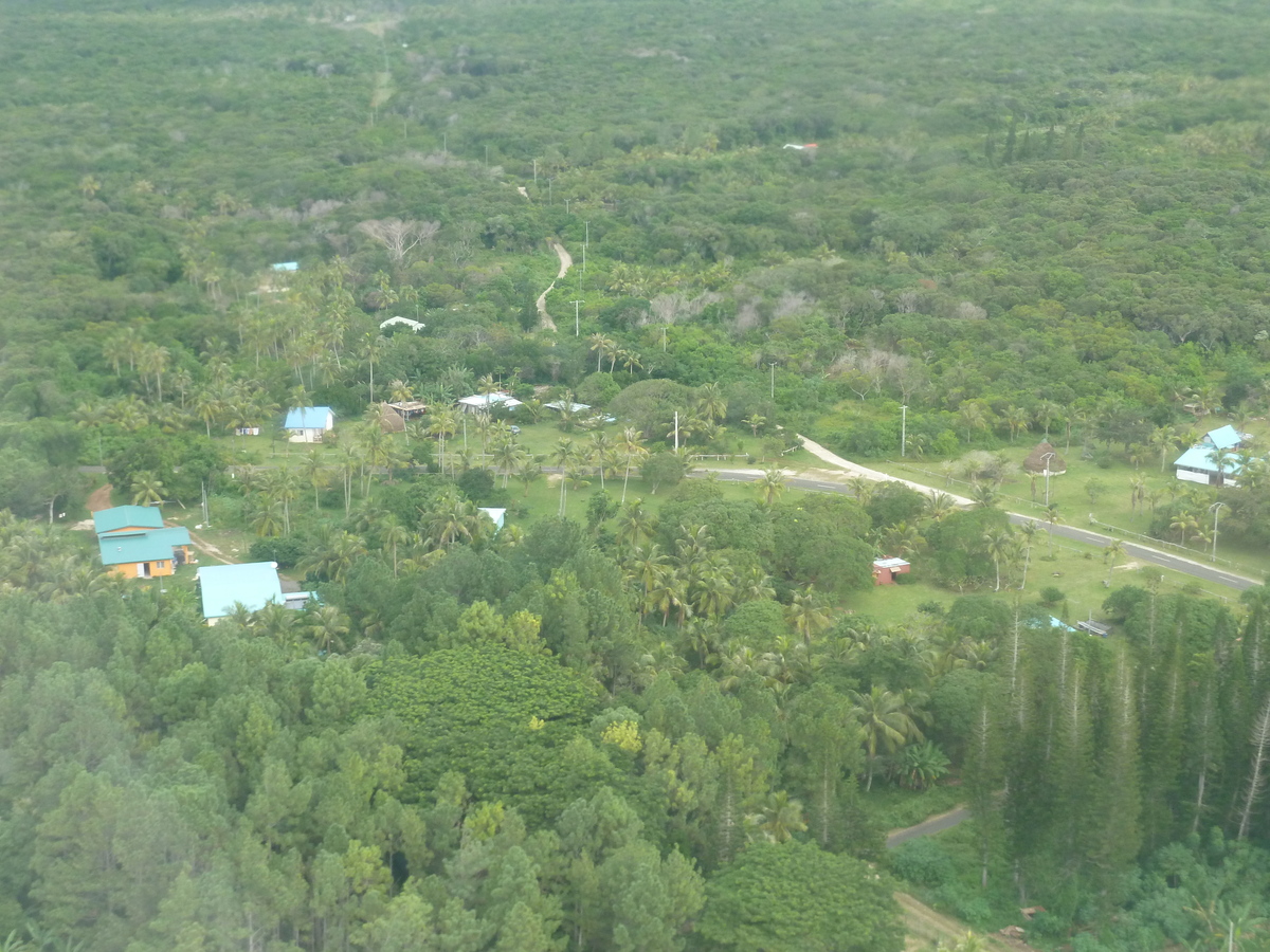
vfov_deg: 24.8
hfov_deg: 32.7
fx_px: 2165
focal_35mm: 59
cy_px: 476
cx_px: 635
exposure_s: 1/320
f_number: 3.9
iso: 200
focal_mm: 9.7
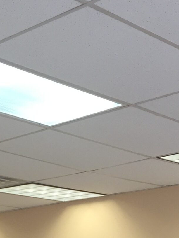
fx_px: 627
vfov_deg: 19.8
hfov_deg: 15.3
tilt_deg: +1.9
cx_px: -65
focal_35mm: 91
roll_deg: -0.5
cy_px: 311
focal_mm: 4.15
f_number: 2.2
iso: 40
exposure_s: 1/60
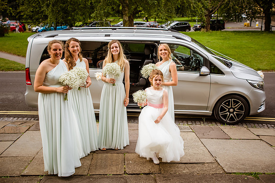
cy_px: 87
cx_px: 136
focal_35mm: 40
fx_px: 305
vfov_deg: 33.5
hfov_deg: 48.6
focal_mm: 35
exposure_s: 1/1600
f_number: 4.5
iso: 280
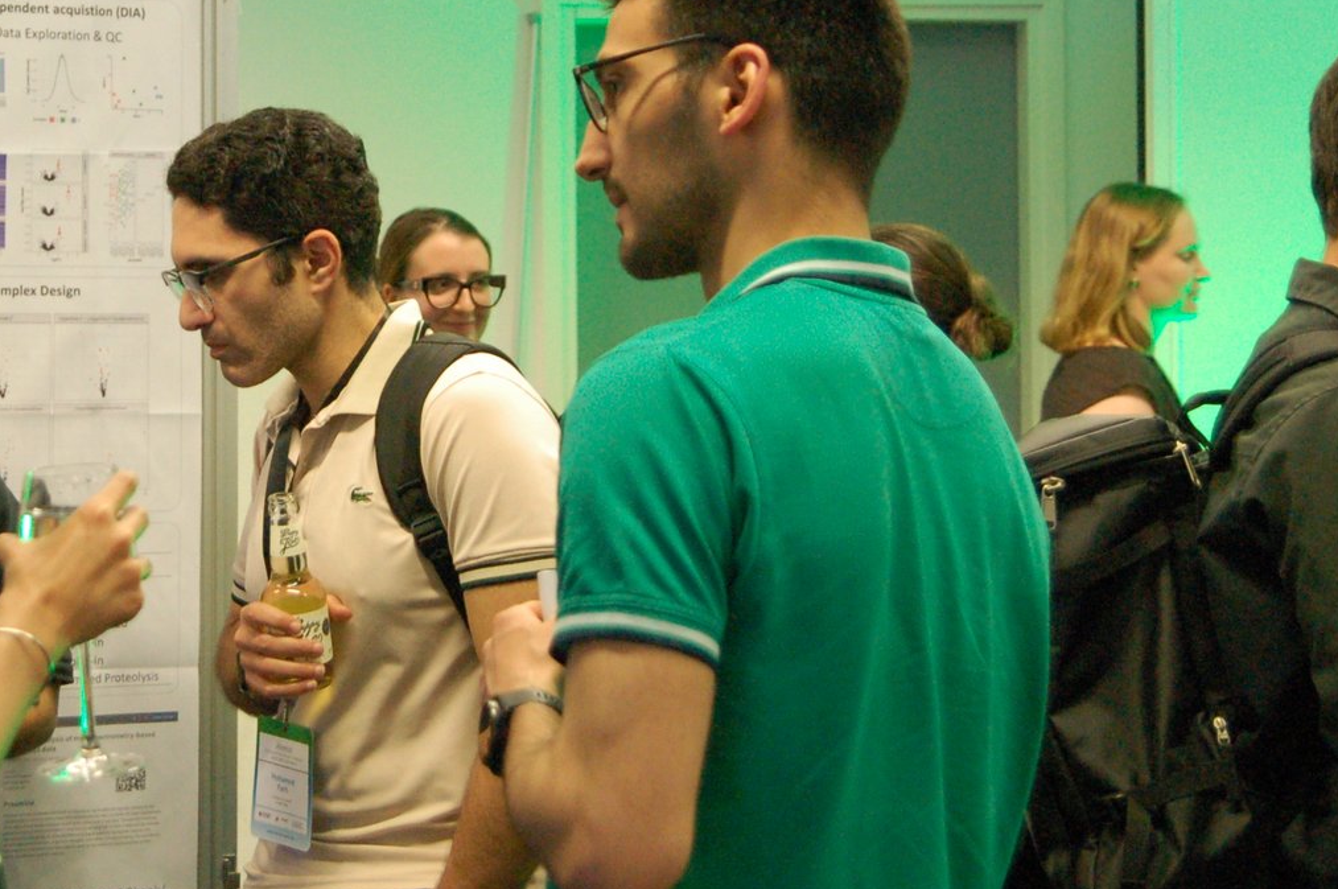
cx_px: 320
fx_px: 2969
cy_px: 168
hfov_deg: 25.1
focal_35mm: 80
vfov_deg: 16.9
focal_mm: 27
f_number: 3.5
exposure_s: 1/125
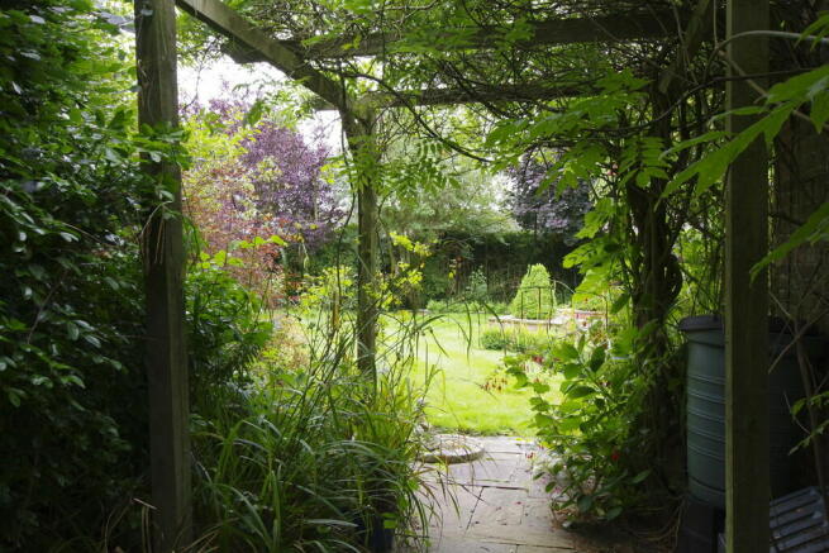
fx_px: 691
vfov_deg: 43.6
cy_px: 276
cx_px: 414
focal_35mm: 30
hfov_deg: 61.9
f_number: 8
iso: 800
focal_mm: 20
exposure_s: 1/50
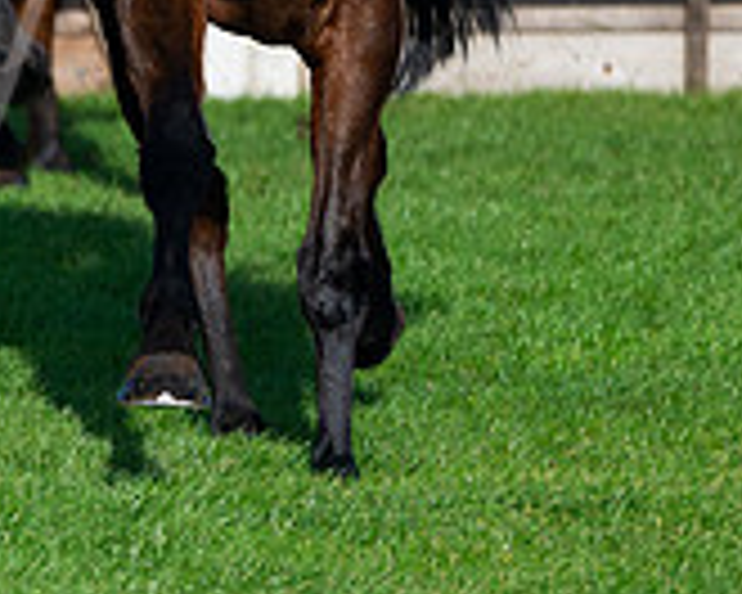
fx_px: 25035
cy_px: -241
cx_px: -703
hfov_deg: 1.7
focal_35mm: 1140
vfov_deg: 1.4
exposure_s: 1/4000
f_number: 3.5
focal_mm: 200
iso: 250
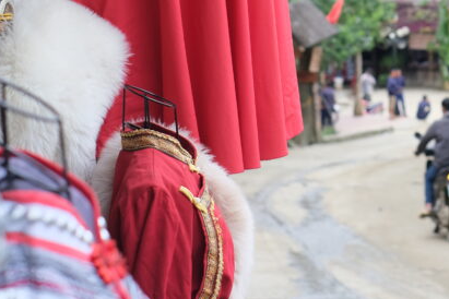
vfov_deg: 10.2
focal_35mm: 132
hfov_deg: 15.2
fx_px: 1646
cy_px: -55
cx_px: 461
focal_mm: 35
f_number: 3.6
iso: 320
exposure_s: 1/480
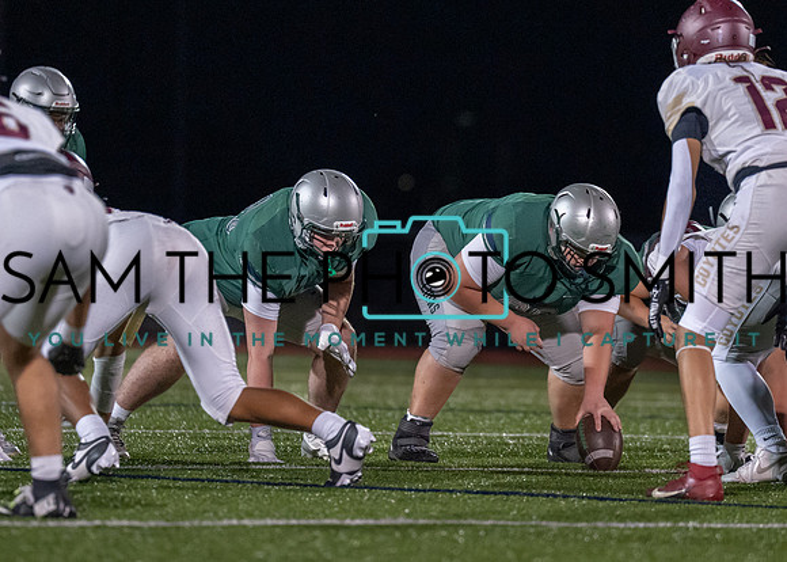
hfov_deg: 5.0
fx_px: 9031
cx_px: 517
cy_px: 252
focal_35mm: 404
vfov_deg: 3.6
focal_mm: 200
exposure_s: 1/1000
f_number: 2.8
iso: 3200
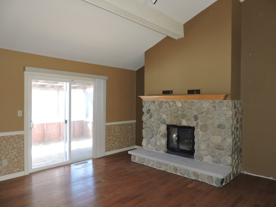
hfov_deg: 71.6
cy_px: 104
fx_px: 191
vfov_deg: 56.8
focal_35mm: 24
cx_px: 138
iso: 200
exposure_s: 1/30
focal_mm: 4.3
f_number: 3
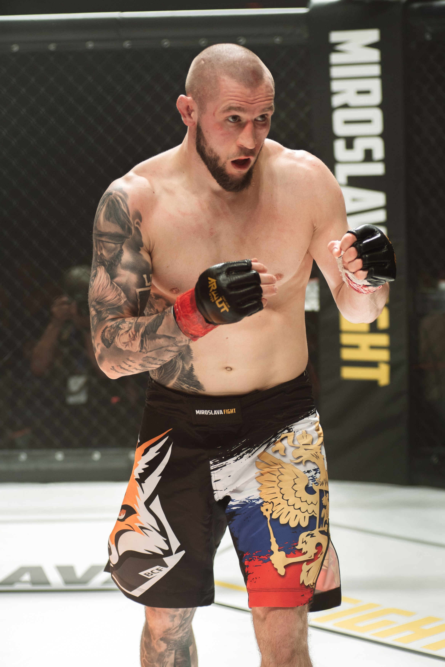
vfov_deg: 21.5
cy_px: 334
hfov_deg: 14.4
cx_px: 222
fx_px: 1760
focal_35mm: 95
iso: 720
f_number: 4
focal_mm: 95
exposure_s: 1/320
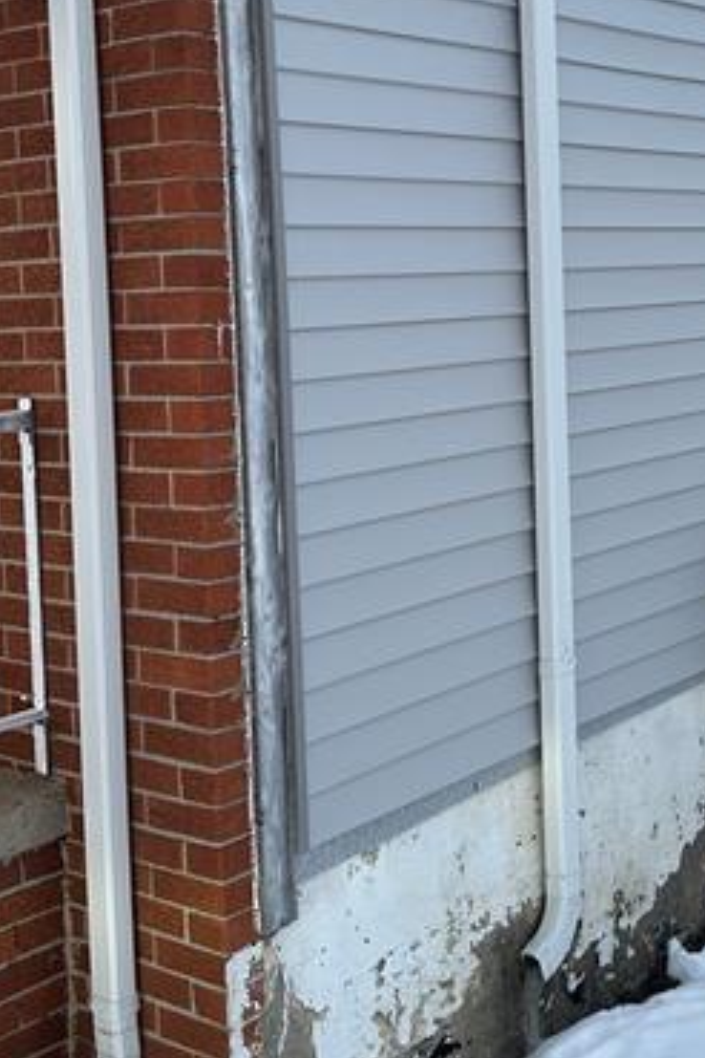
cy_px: 347
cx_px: 608
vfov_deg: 37.7
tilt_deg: -0.7
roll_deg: +1.6
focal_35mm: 52
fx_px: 1527
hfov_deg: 25.3
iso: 80
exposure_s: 1/286
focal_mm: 6.86
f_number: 1.78
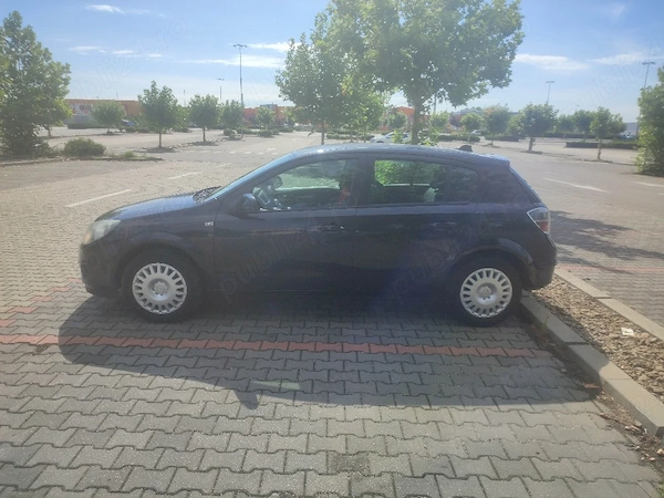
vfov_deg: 56.8
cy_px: 249
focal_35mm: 24
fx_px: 460
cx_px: 332
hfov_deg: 71.6
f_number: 1.89
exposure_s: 1/769
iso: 50
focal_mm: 5.89
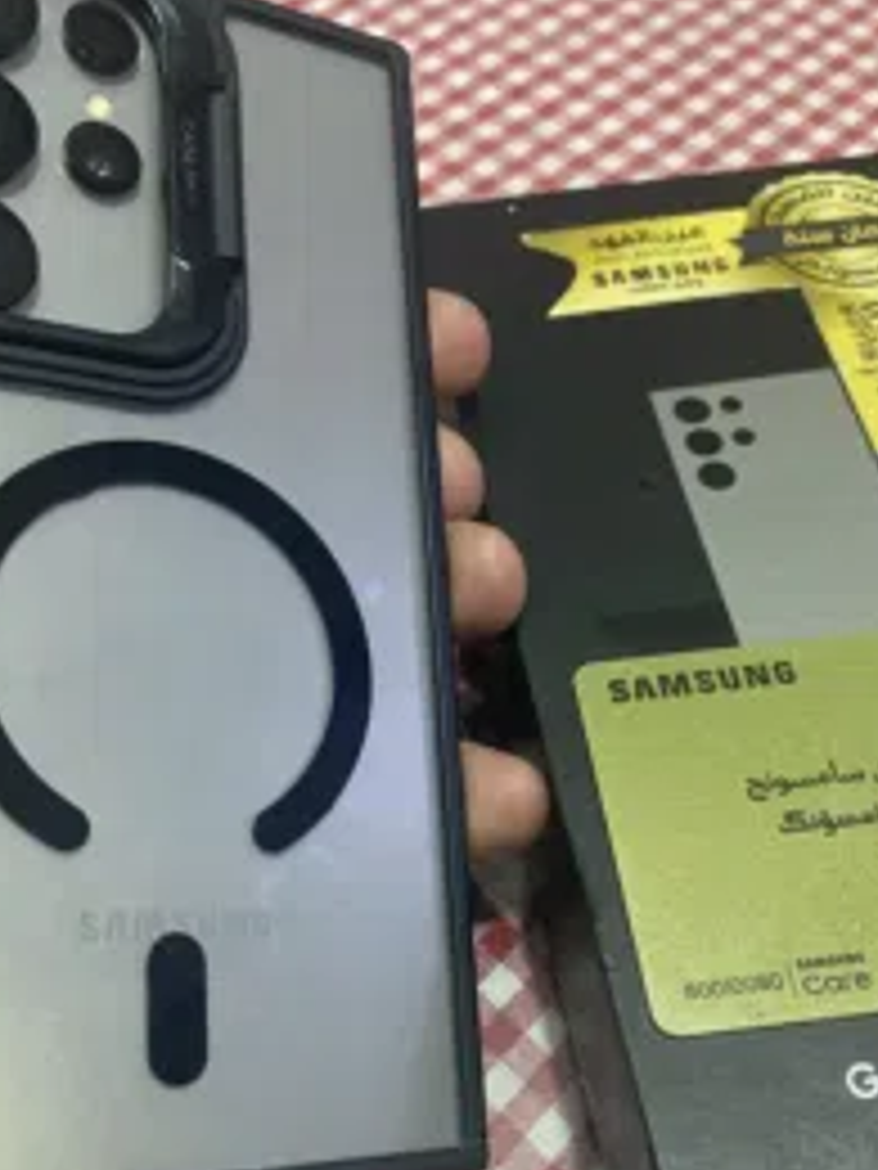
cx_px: 414
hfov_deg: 35.9
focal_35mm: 40
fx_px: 1353
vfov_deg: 46.3
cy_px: 738
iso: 500
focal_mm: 4.25
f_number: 1.8
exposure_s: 1/60
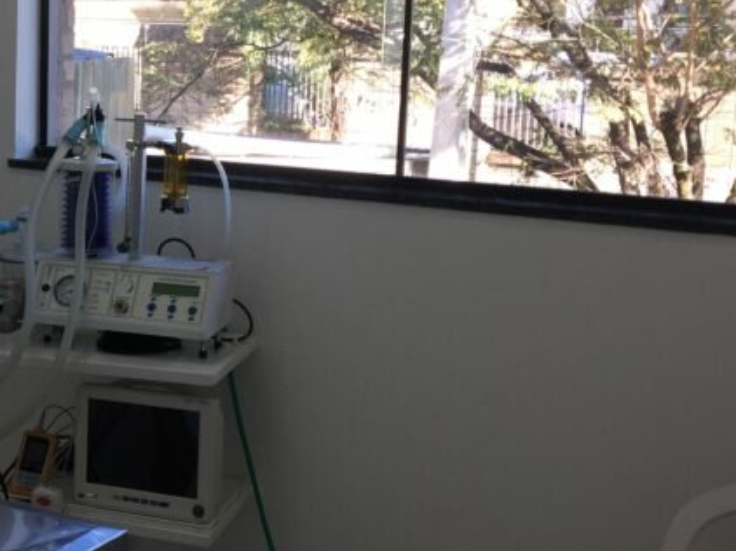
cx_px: -42
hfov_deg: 27.3
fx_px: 1402
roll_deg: -1.1
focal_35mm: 66
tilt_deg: -9.3
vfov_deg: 22.2
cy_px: 225
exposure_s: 1/120
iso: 32
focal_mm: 4.15
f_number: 2.2
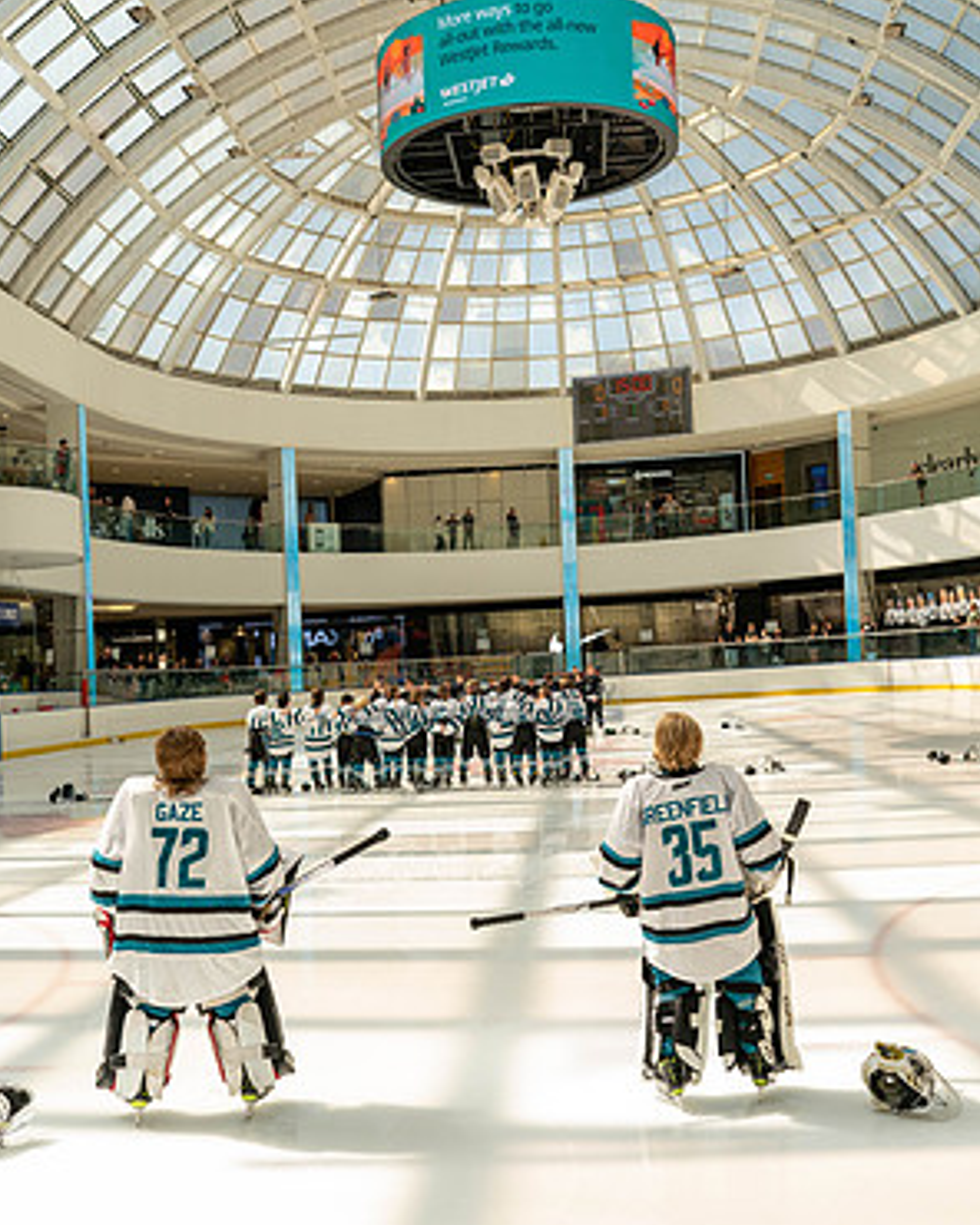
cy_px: 672
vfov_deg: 45.7
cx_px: 487
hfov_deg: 37.3
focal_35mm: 40
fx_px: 1450
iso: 1600
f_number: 5
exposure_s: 1/1250
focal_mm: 35
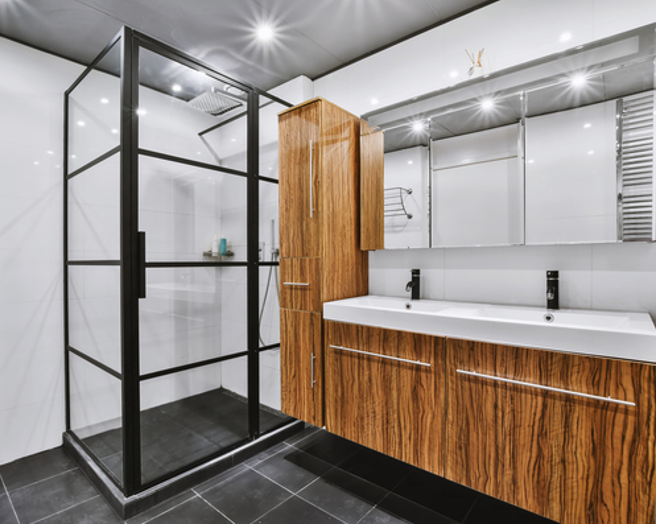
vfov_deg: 76.9
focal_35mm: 17
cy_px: 263
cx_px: 277
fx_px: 330
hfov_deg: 89.0
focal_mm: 10
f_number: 13
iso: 100
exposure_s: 8
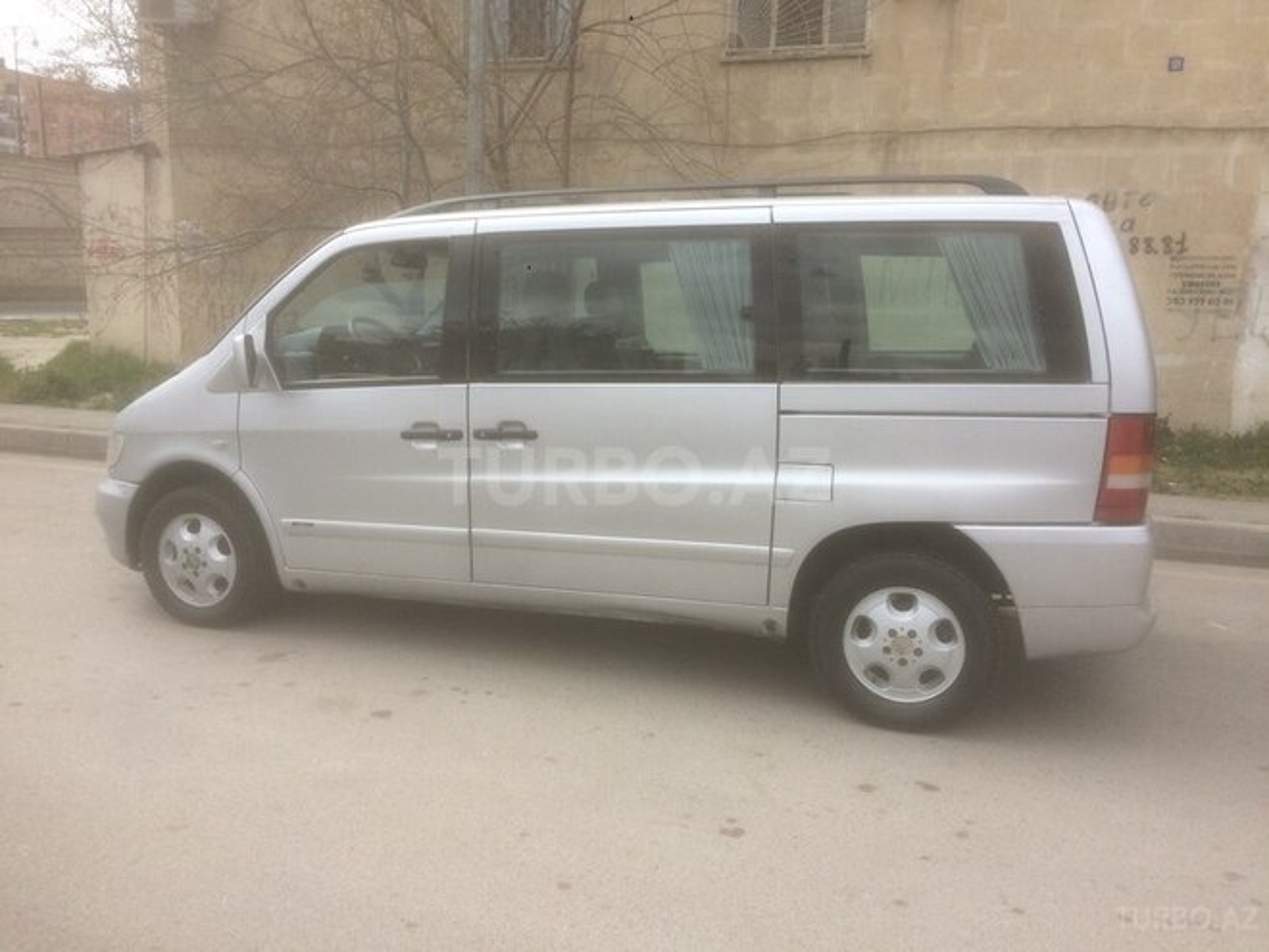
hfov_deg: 61.7
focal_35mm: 29
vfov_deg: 48.2
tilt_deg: -7.8
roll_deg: -0.5
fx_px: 1063
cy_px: 476
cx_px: 634
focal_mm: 4.15
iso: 32
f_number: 2.2
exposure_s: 1/1414
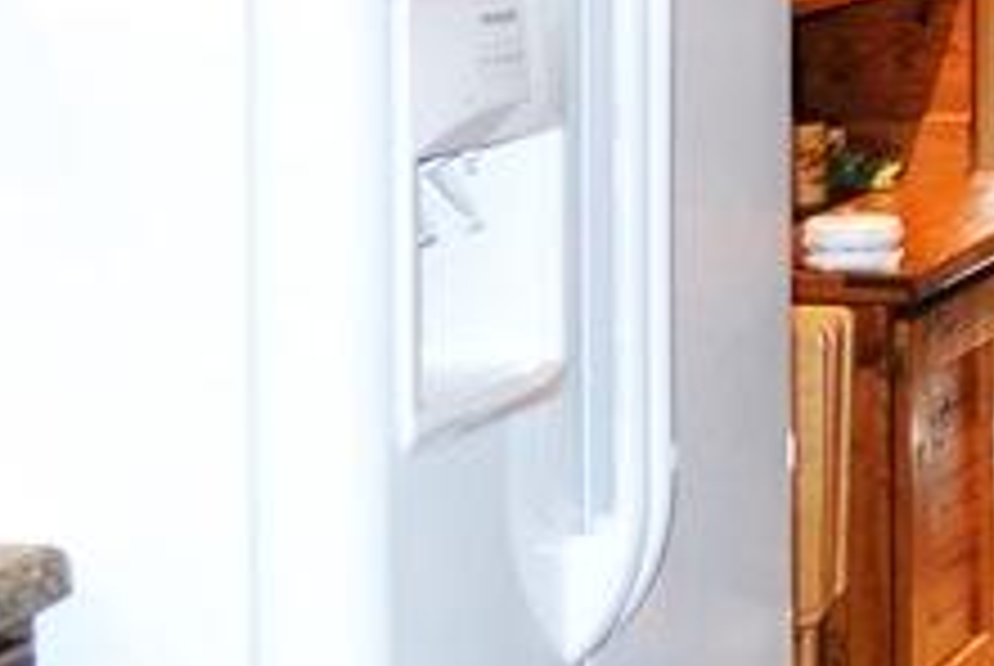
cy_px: -160
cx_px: 1786
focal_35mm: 125
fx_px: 3456
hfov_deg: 14.4
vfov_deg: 10.8
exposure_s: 1/60
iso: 1100
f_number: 3.5
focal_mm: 18
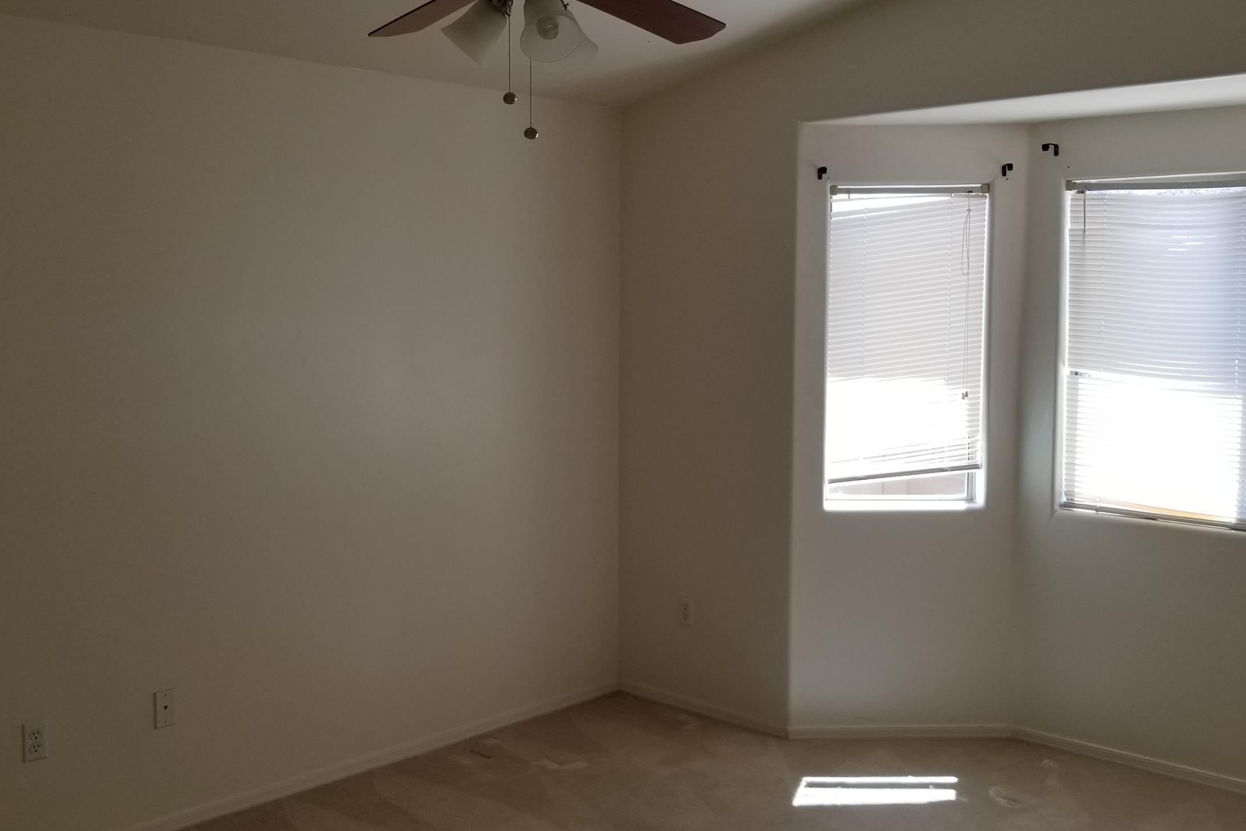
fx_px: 1281
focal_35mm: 37
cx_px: 581
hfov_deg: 51.8
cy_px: 441
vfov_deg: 35.9
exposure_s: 1/154
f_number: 1.7
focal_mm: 4.25
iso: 50
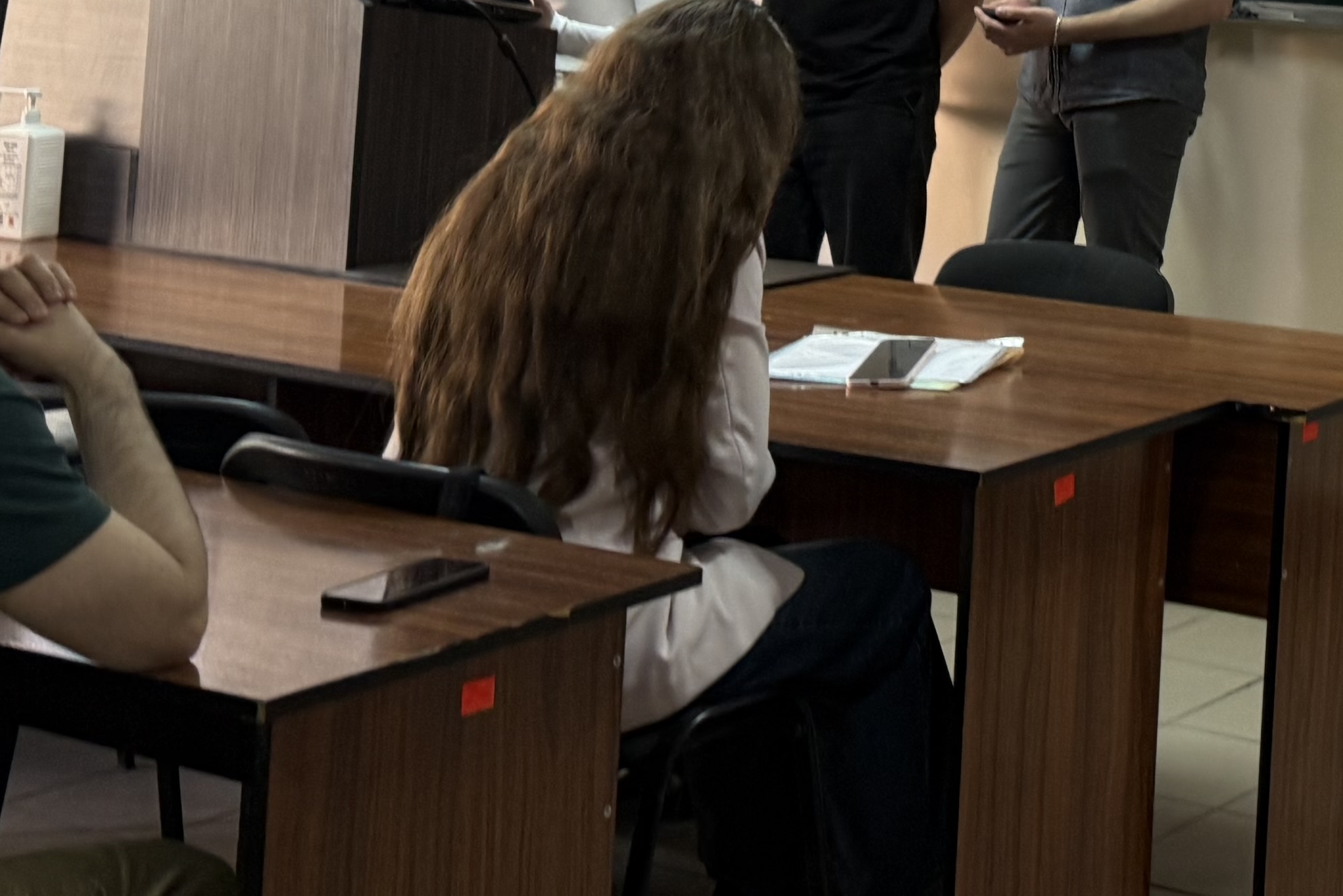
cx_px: 1631
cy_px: -271
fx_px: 2686
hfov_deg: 25.1
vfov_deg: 17.7
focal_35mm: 72
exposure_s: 1/50
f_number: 1.78
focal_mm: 6.76
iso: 100
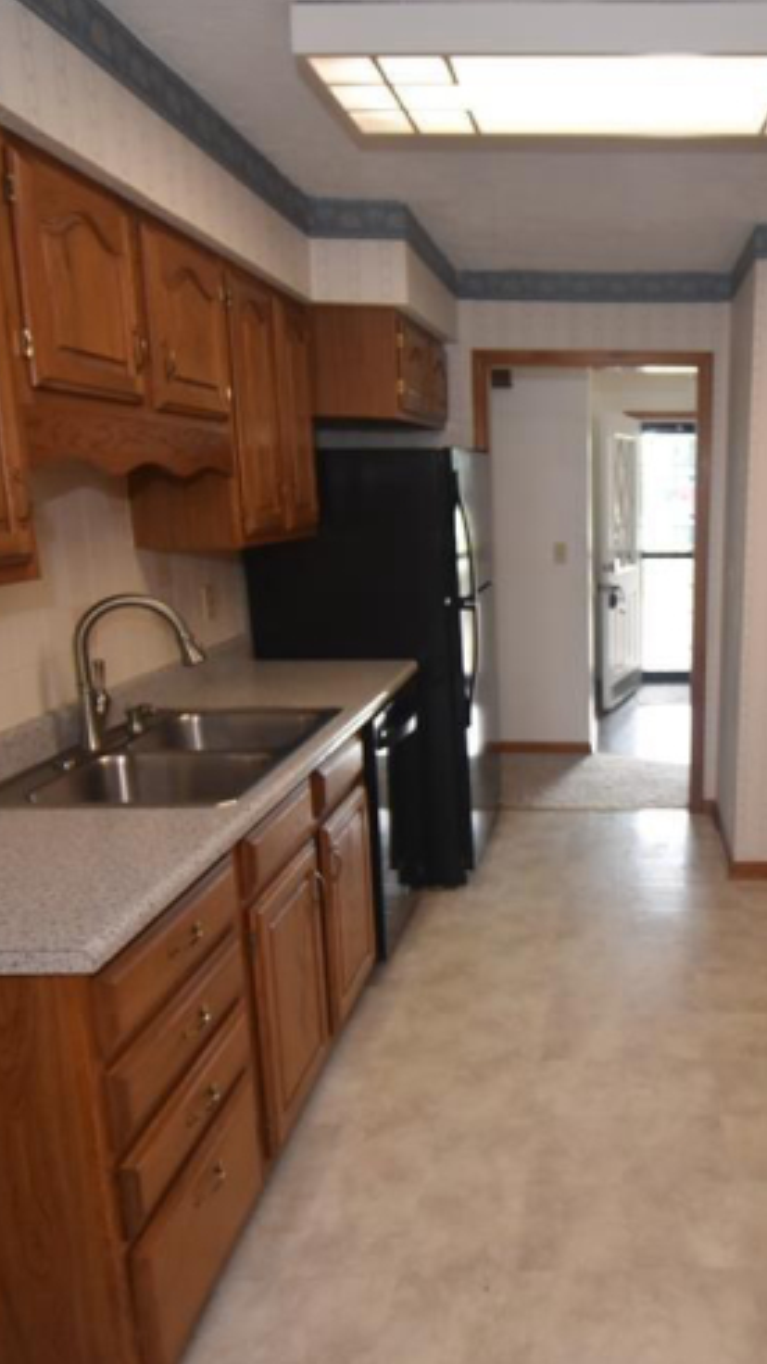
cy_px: 683
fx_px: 868
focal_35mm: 24
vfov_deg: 76.3
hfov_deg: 45.1
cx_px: 622
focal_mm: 10
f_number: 4.5
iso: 900
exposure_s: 1/60
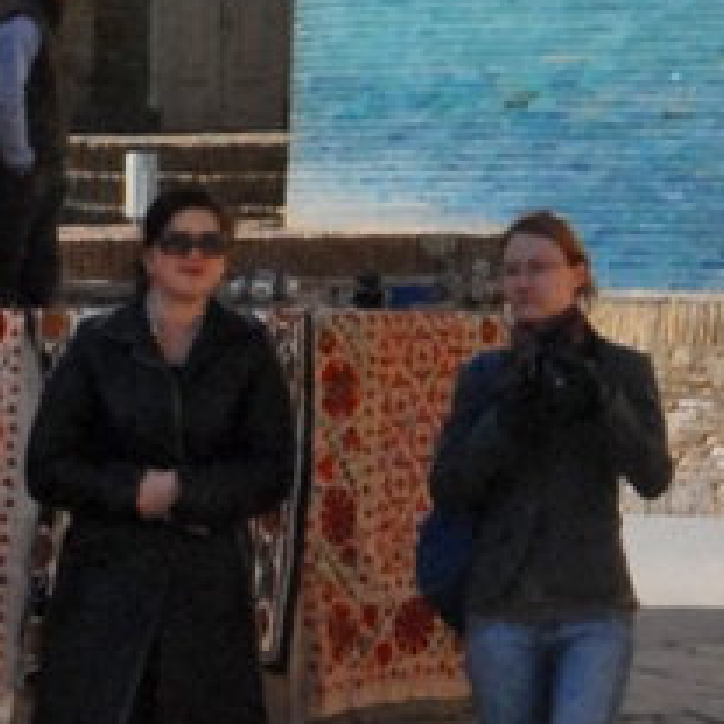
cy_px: -1362
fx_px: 9938
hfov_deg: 4.1
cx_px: 1619
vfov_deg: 4.1
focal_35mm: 420
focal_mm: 38
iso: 800
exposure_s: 1/800
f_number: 14
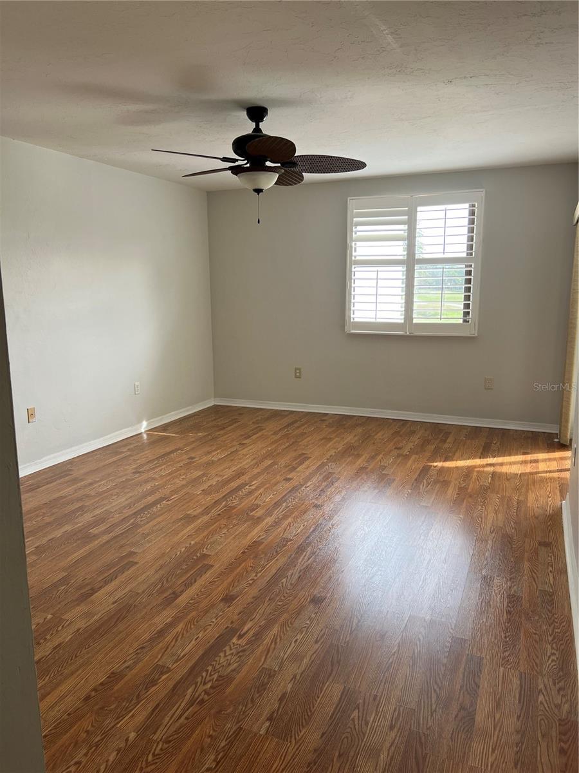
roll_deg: +0.0
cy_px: 386
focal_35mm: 26
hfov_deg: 53.1
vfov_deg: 67.3
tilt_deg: -9.2
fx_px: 580
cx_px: 290
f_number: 1.5
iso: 64
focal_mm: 5.7
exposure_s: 1/164
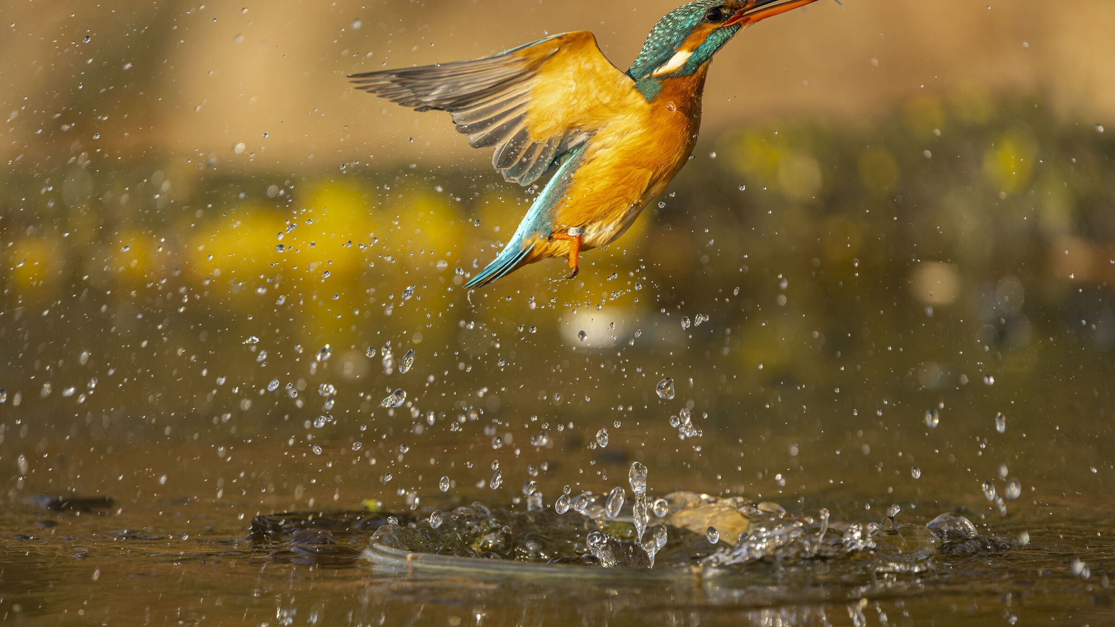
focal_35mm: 550
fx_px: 16260
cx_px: 558
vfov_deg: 2.2
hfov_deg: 3.9
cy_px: 327
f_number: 6.3
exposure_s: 1/5000
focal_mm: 524
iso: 2500
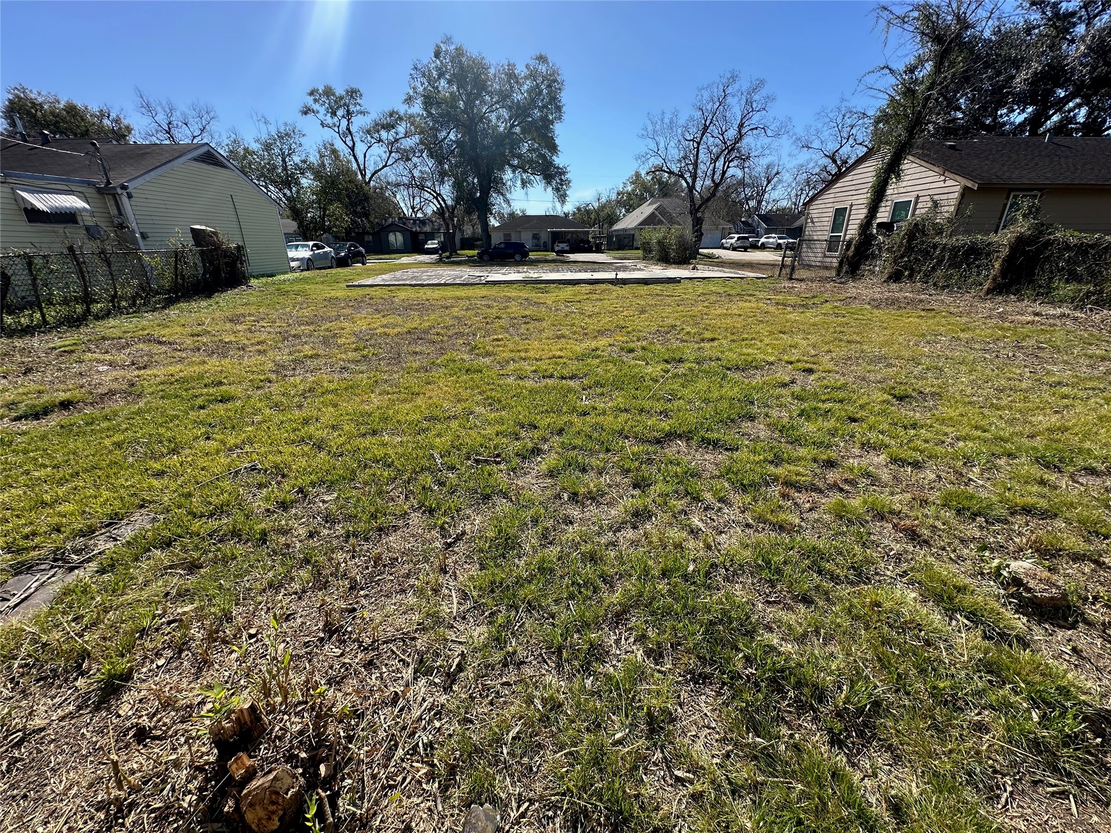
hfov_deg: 102.1
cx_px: 556
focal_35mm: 14
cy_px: 416
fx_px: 449
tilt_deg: -21.2
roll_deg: +0.4
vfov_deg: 85.7
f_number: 2.2
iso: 50
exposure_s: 1/1147
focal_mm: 2.22
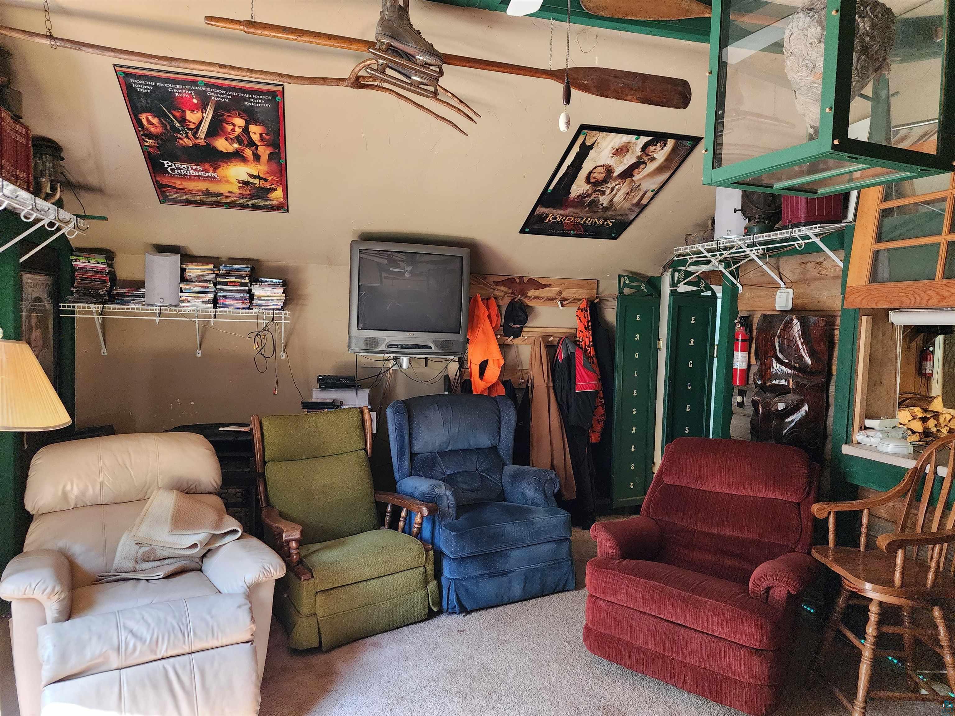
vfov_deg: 58.9
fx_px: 635
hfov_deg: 73.9
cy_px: 358
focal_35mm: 23
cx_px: 478
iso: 640
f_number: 1.8
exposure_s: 1/120
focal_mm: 6.4
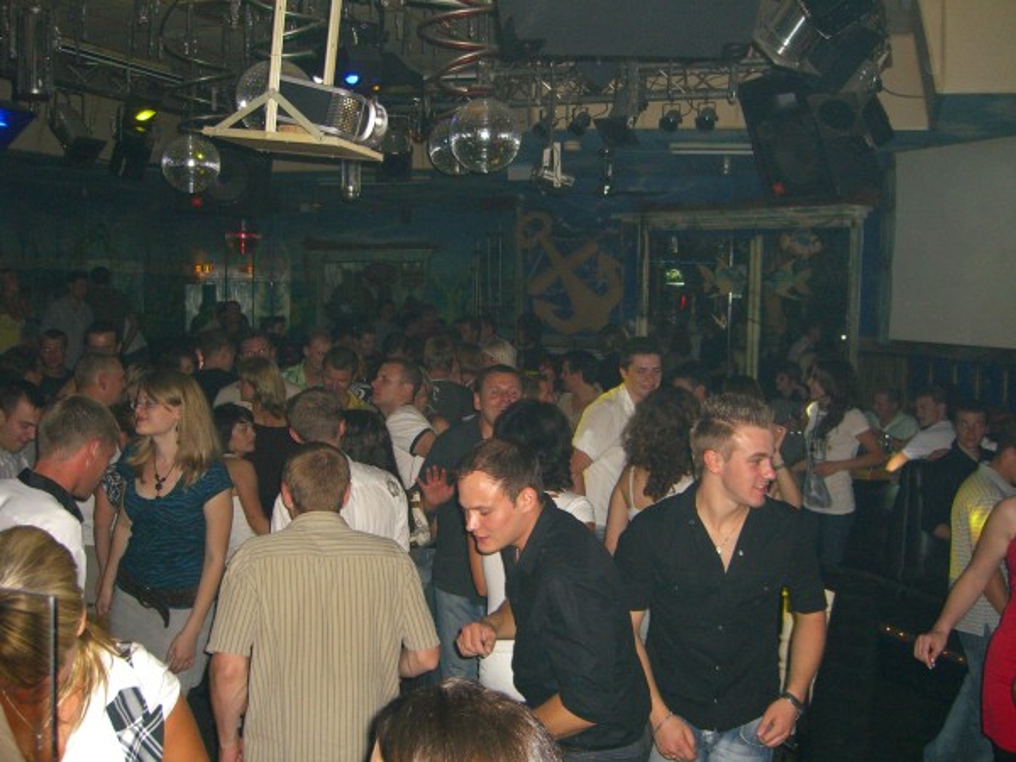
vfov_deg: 37.7
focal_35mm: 38
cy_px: 381
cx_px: 508
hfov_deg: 49.0
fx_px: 1115
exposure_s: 1/60
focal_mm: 7.9
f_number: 2.8
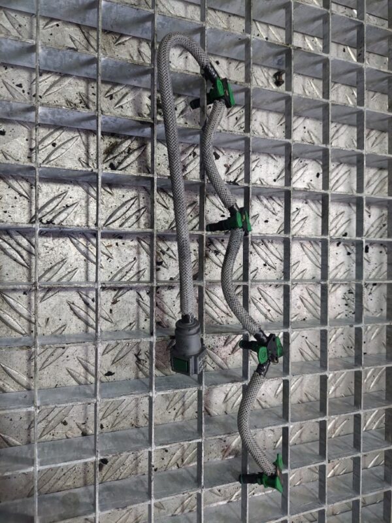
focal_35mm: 25
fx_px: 377
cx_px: 196
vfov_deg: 69.4
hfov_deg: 54.9
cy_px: 262
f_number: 1.8
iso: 100
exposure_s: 1/100
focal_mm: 5.23
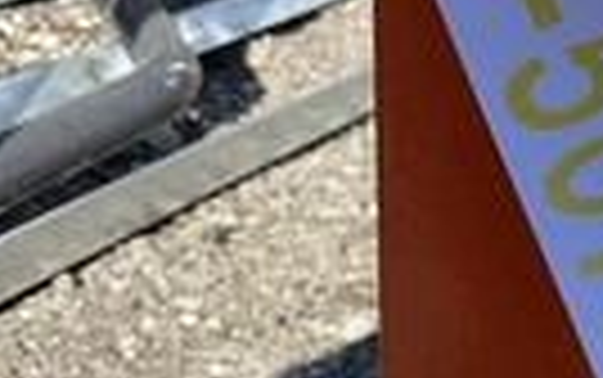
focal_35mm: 92
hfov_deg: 20.9
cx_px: 742
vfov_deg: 14.1
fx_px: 1513
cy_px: 338
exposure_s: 1/869
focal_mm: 3
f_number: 1.8
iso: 25
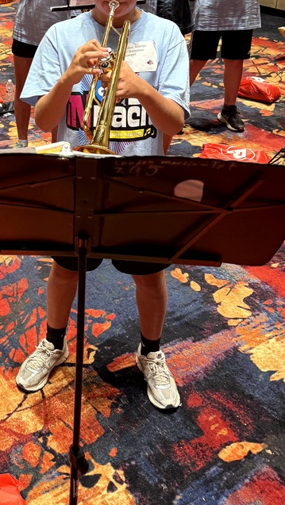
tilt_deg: -20.6
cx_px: 6
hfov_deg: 27.0
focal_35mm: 42
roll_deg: +0.6
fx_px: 563
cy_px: 109
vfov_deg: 46.1
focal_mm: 6.76
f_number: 1.78
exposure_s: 1/60
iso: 250
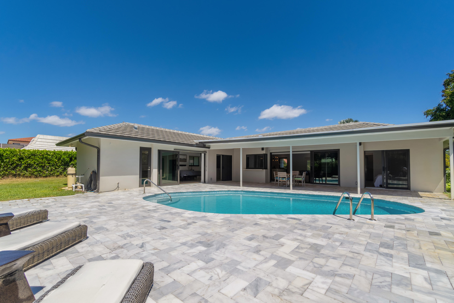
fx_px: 189
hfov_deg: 100.4
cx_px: 227
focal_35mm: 15
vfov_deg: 77.3
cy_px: 152
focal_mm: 10
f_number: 8
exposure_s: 1/160
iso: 100
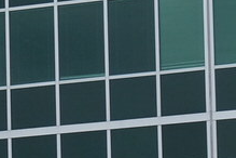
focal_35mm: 278
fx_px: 1822
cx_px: -471
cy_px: 152
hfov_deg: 6.7
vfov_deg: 4.9
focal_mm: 25.4
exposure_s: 1/420
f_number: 8
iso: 400
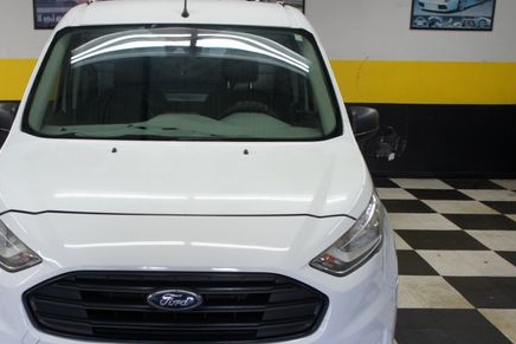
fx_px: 631
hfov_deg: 44.1
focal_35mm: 44
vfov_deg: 30.3
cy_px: 234
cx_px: 191
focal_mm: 20
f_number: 4.5
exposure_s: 1/40
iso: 200
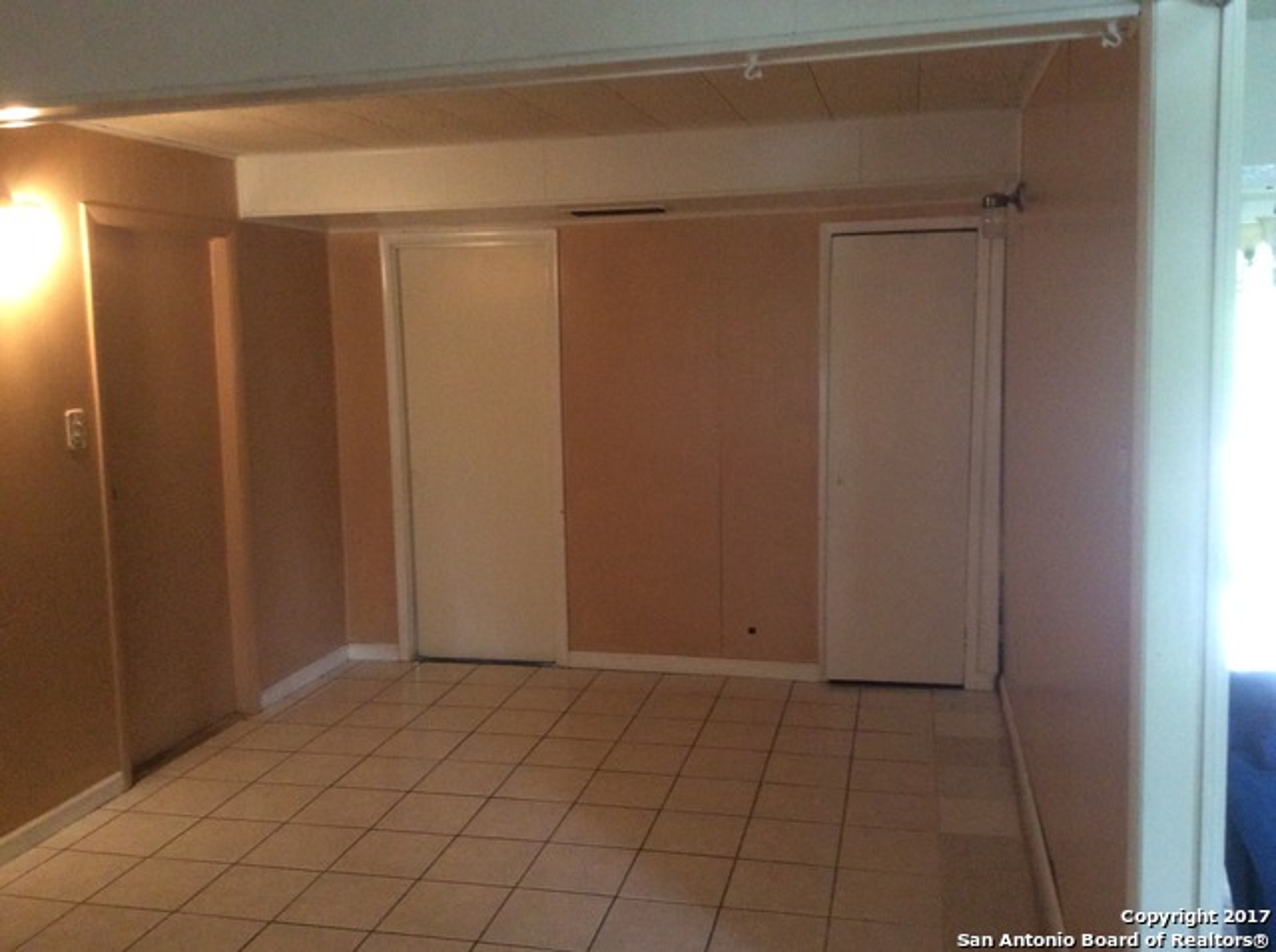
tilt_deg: -8.1
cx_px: 638
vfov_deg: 44.1
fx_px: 1178
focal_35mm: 32
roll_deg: +3.1
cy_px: 476
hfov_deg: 56.9
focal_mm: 3.3
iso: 250
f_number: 2.4
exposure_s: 1/24
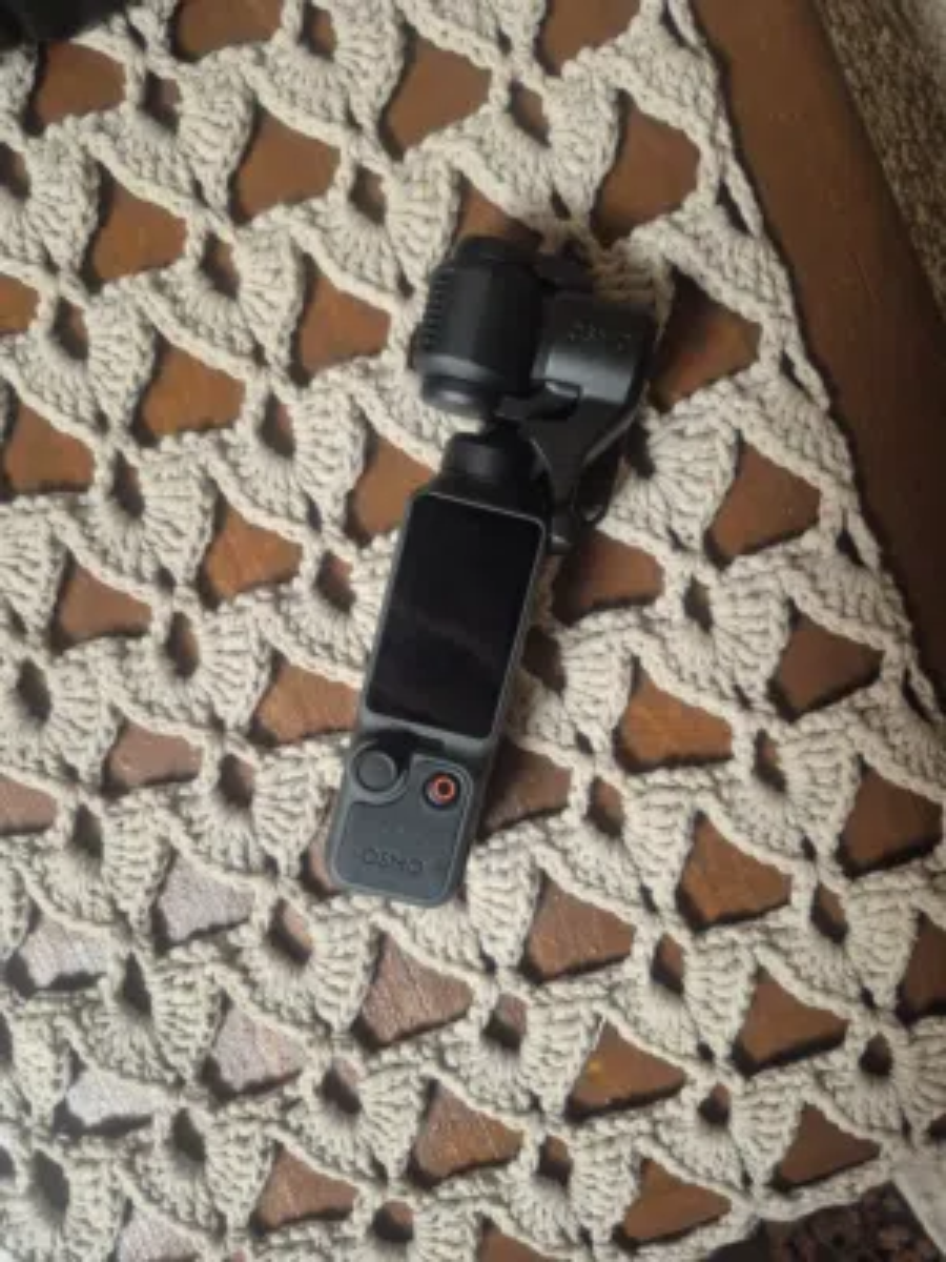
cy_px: 631
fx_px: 838
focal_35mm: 23
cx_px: 473
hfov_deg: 58.9
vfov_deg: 73.9
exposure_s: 1/100
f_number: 1.8
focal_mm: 5.4
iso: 640
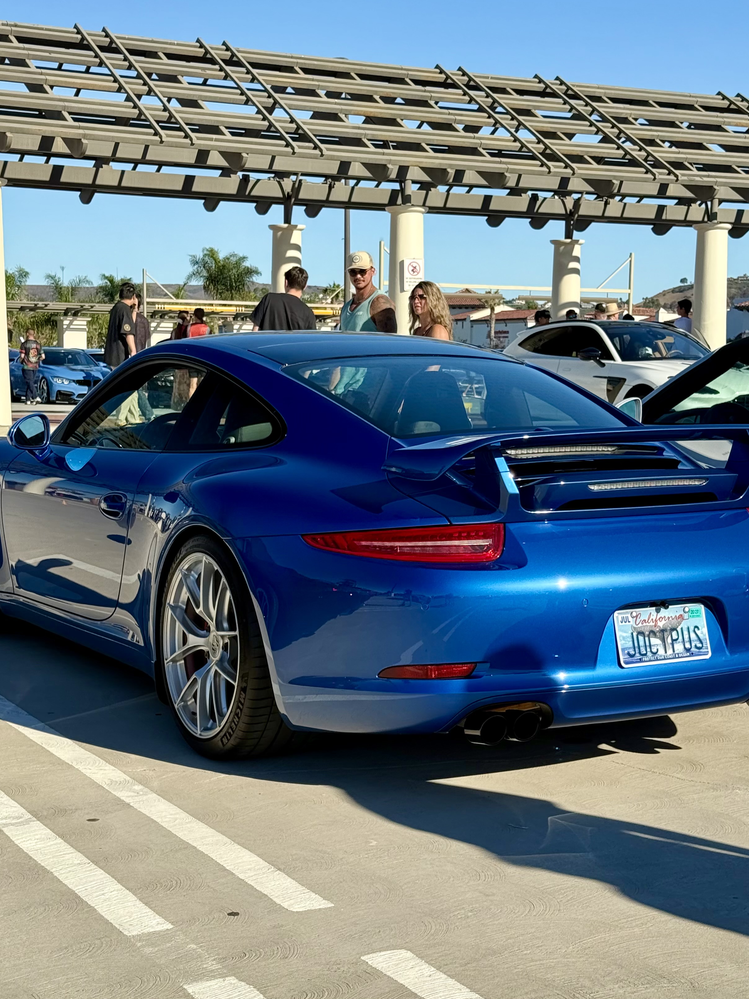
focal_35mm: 60
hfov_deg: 24.4
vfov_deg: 32.2
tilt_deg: -4.1
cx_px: 384
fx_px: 1731
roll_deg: -0.8
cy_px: 552
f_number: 1.78
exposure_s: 1/1429
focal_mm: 6.76
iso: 80
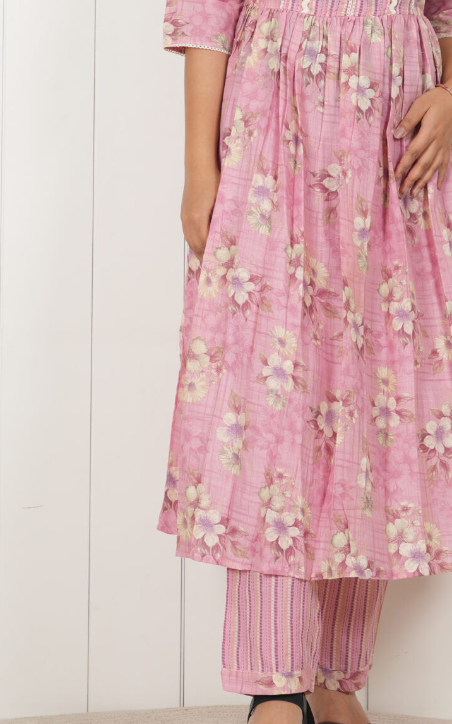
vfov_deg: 14.0
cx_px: 341
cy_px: 90
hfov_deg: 8.8
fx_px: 2918
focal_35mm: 148
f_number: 6.3
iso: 125
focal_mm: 65
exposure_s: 1/125
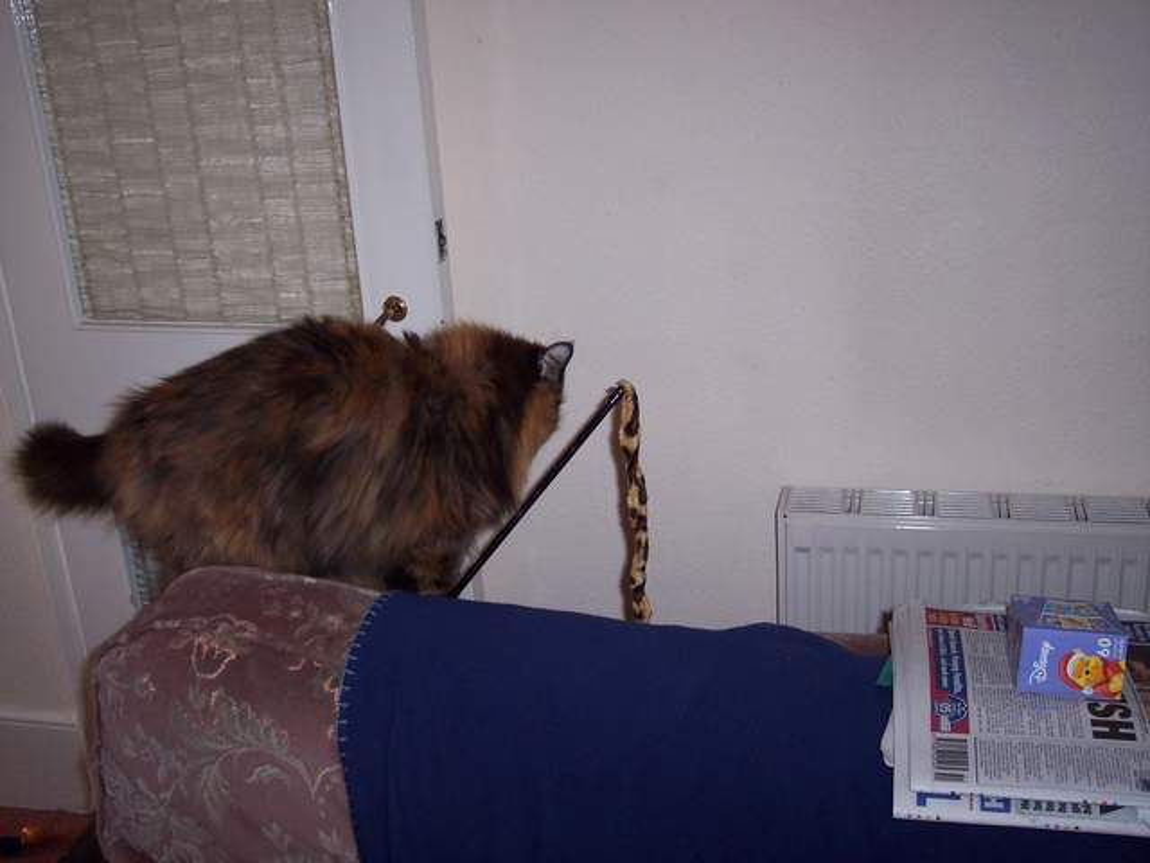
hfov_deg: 49.0
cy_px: 432
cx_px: 575
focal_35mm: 38
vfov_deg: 37.7
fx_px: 1262
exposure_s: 1/30
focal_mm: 8
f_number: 2.8
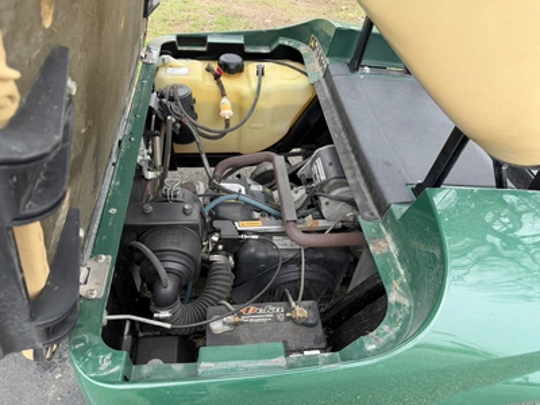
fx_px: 374
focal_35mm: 24
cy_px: 202
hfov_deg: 71.6
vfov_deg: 56.8
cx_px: 270
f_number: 1.78
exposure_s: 1/218
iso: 64
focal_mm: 6.76
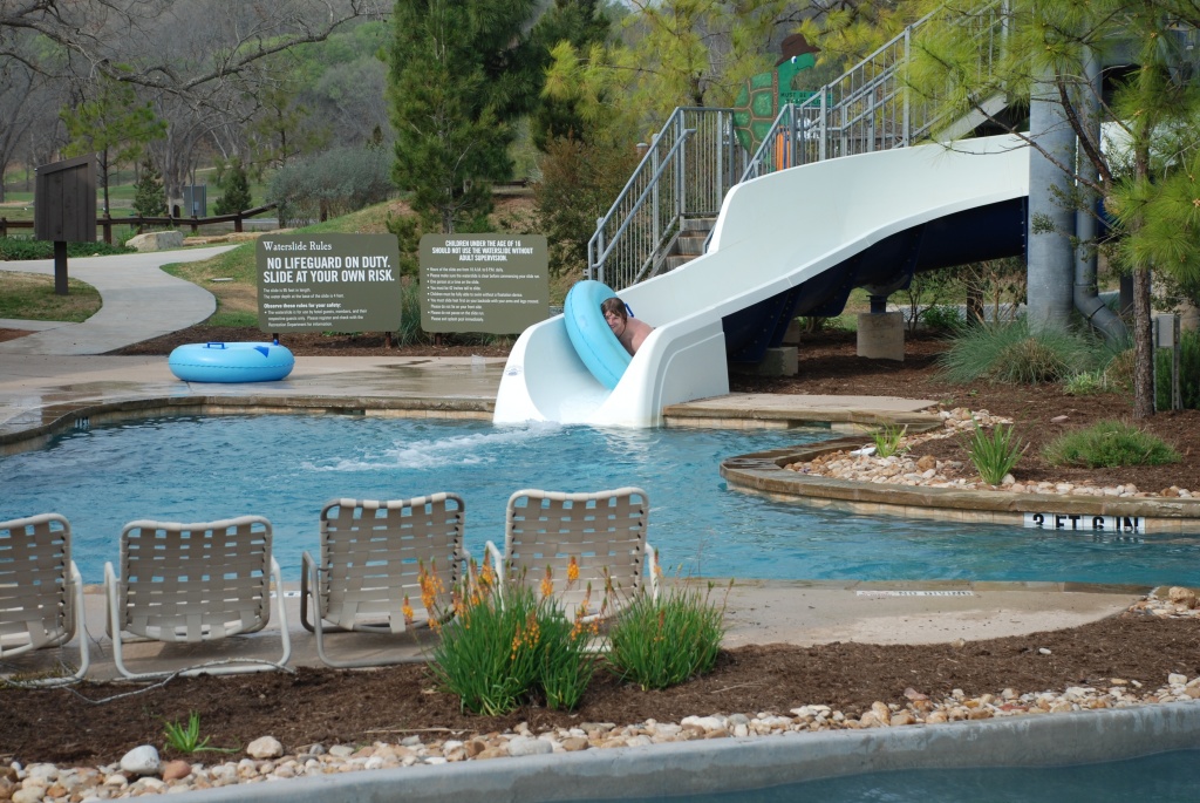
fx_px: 3103
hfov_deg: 21.9
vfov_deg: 14.7
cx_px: 600
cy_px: 402
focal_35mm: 93
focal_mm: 62
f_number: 5.6
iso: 180
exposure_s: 1/500
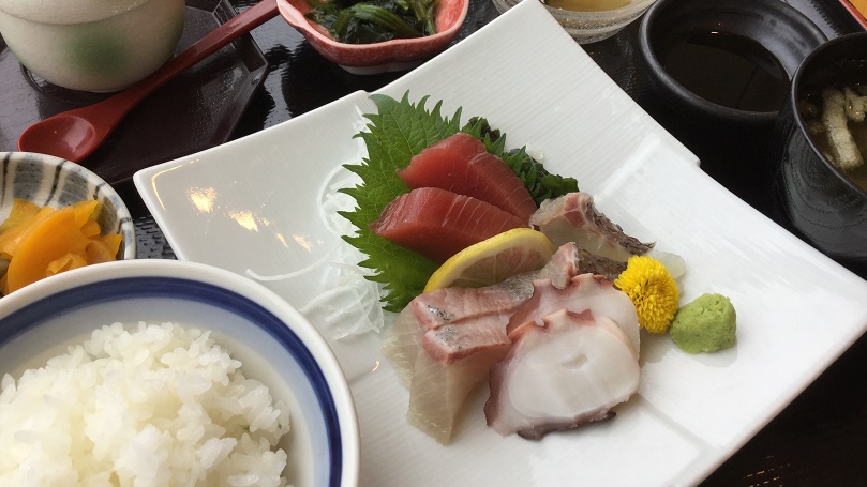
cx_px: 431
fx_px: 782
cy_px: 193
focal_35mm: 34
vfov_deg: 34.5
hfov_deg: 58.0
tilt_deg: -53.6
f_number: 2.4
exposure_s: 1/120
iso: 32
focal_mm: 3.3
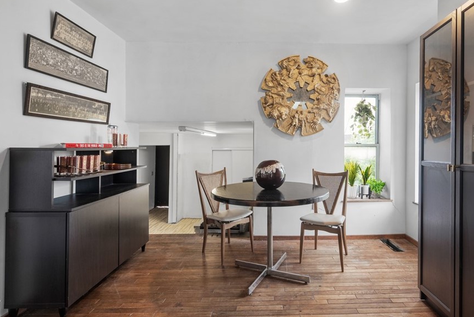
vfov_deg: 64.5
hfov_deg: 86.3
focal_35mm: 19
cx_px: 271
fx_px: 250
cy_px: 146
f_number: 8
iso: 400
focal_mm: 15
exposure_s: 1/1.67
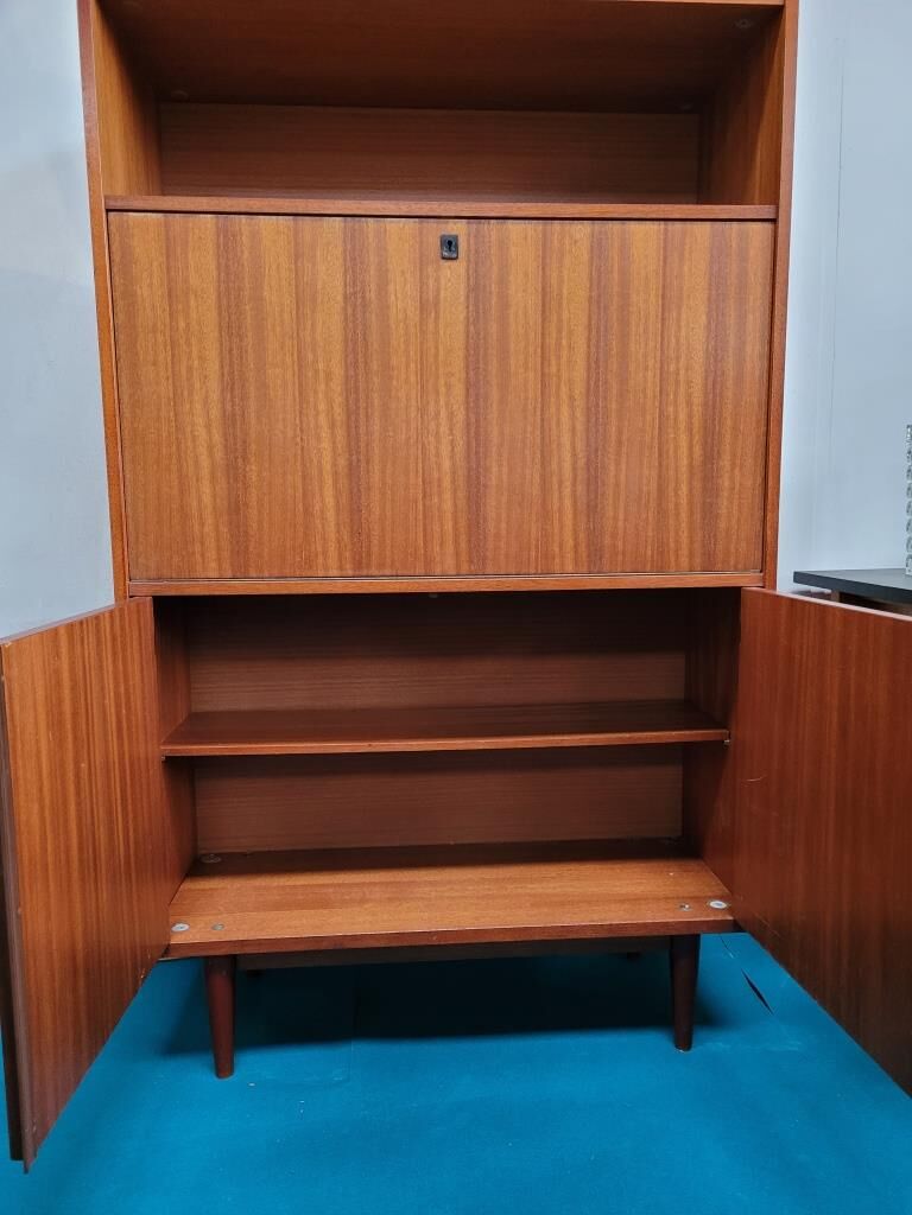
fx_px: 913
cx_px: 456
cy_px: 608
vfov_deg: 67.3
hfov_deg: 53.1
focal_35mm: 26
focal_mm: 5.4
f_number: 1.8
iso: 640
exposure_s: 1/33
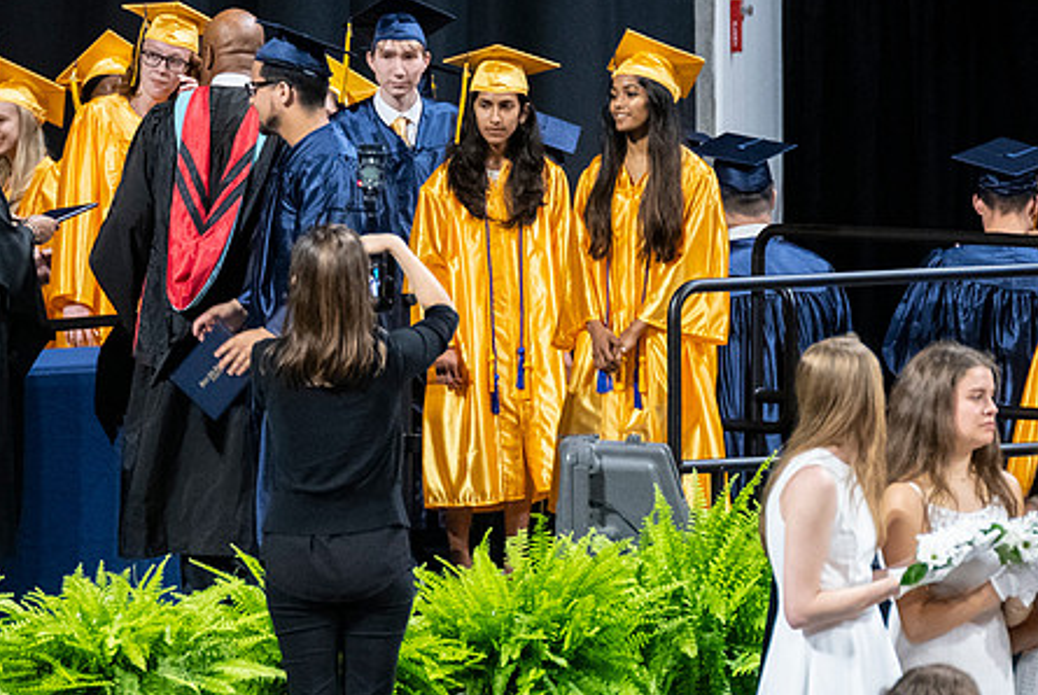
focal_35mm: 527
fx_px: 15215
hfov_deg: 3.9
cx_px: 676
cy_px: 330
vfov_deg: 2.6
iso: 2000
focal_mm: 200
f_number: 4
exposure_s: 1/200
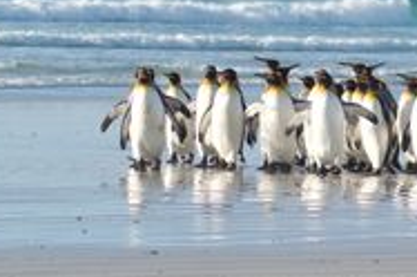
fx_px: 6422
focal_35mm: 555
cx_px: 504
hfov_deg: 3.7
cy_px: 102
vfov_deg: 2.5
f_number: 8
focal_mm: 135
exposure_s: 1/1000
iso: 400
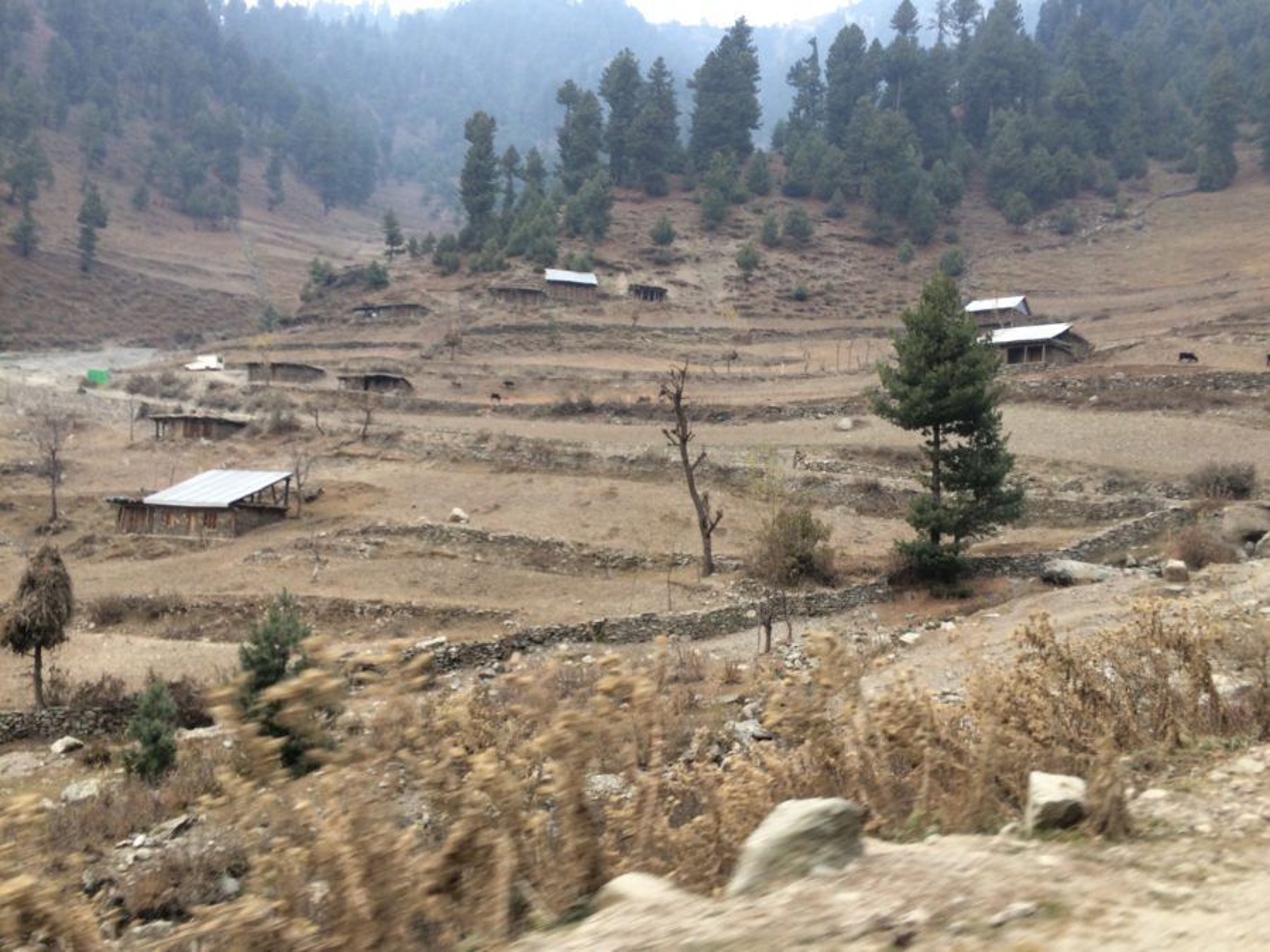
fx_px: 1064
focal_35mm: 29
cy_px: 476
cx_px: 635
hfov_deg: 61.7
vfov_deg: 48.2
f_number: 2.2
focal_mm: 4.15
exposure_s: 1/100
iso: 50
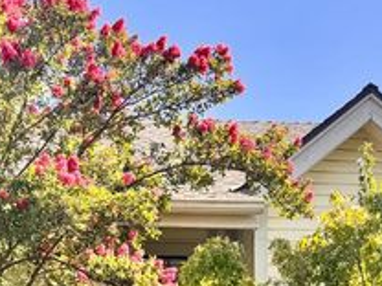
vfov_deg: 16.5
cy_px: 490
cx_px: 141
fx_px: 850
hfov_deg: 25.3
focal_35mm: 77
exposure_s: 1/832
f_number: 1.78
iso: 80
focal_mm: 6.76
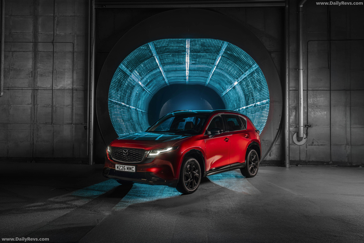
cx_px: 182
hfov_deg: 47.4
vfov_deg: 32.6
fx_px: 415
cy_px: 122
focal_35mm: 41
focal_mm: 41
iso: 50
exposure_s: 6
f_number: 8
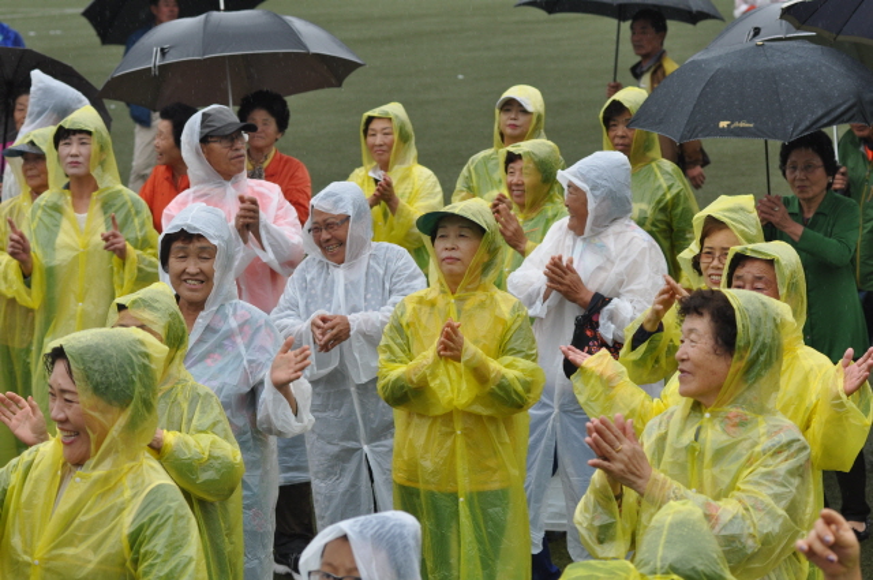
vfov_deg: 7.9
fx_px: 4214
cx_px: 436
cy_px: 290
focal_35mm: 174
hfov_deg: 11.8
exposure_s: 1/500
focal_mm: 116
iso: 320
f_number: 5.6
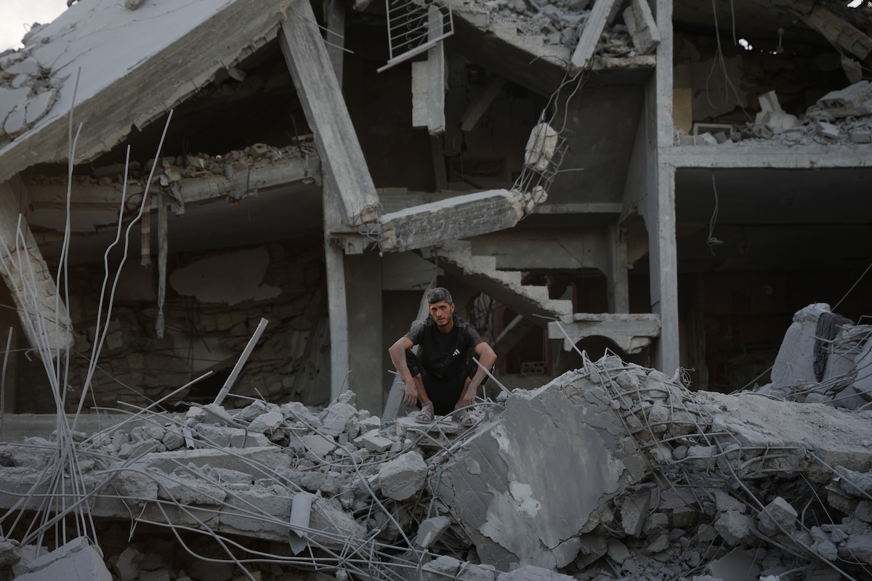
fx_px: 1615
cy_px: 290
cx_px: 436
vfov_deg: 20.4
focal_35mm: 67
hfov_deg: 30.2
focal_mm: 66.7
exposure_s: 1/250
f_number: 2.8
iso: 100
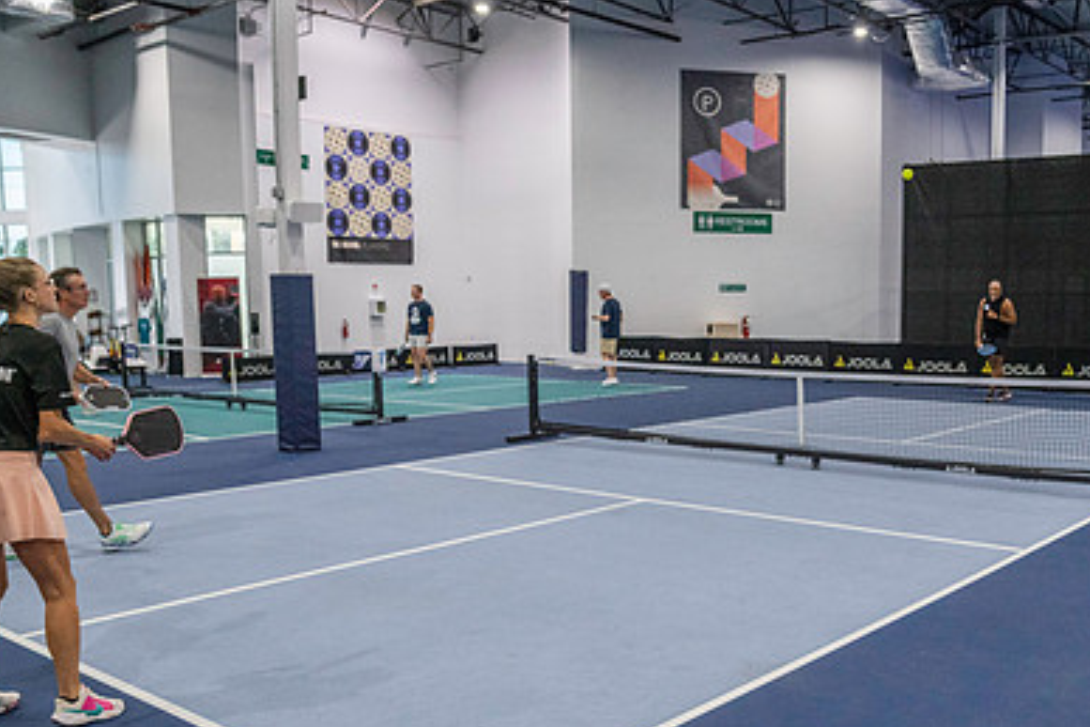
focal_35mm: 36
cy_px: 452
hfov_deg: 52.5
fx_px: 1090
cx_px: 687
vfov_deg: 36.7
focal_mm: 24
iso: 5000
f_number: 4
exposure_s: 1/800
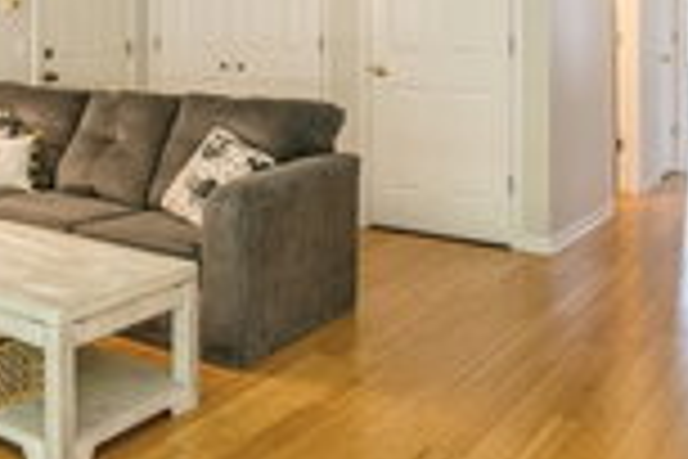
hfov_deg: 38.9
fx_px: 841
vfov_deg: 29.9
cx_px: -13
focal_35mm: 44
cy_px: 104
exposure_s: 1/6
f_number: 8
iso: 200
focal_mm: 14
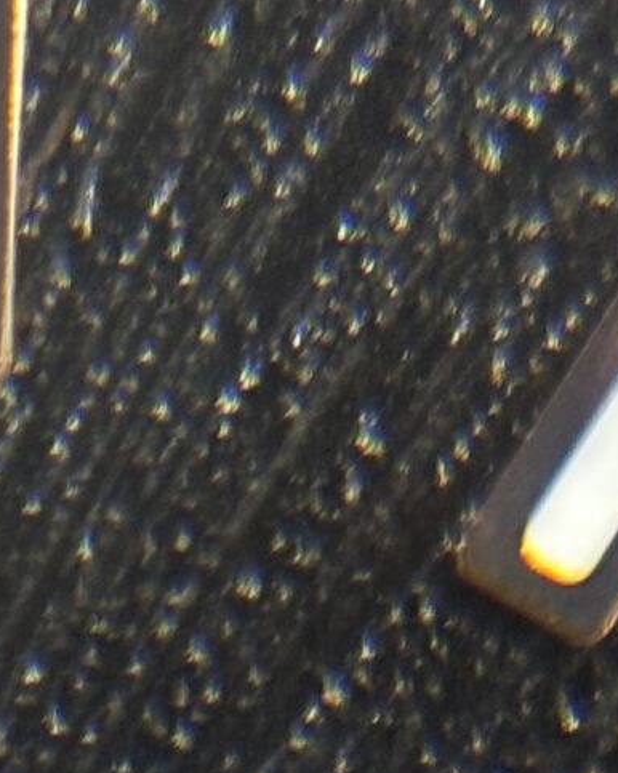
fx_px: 6154
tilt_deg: -65.6
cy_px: 946
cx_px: -421
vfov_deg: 7.1
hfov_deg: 5.7
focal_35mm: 269
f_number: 1.6
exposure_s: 1/40
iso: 160
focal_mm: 5.96
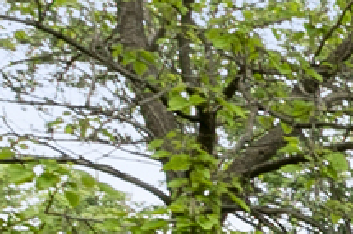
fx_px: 1107
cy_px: 404
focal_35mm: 113
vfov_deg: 11.3
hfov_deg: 9.5
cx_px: 1245
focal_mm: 10
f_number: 8
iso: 320
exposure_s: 1/200
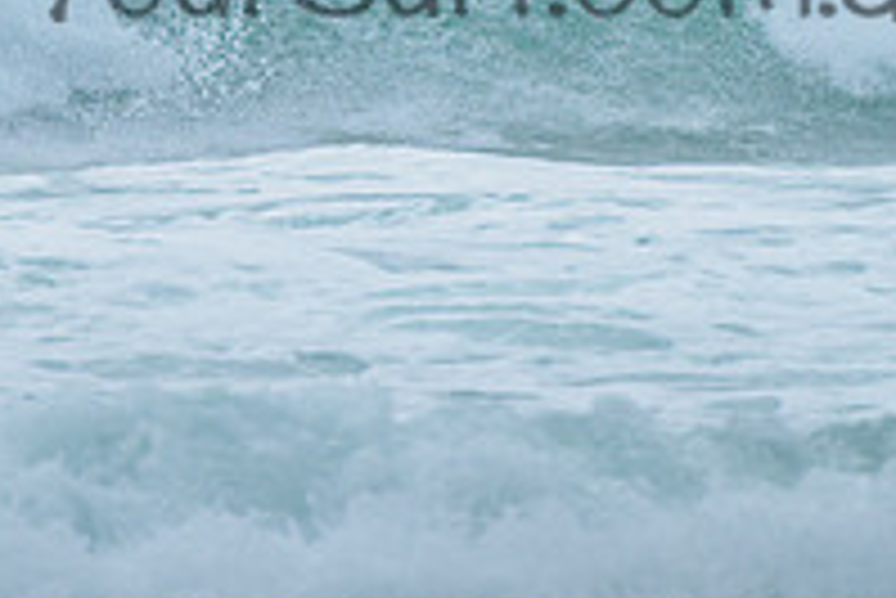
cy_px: -284
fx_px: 35616
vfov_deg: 1.0
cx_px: 501
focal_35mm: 1430
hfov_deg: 1.4
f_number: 8
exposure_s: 1/1600
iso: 500
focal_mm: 400
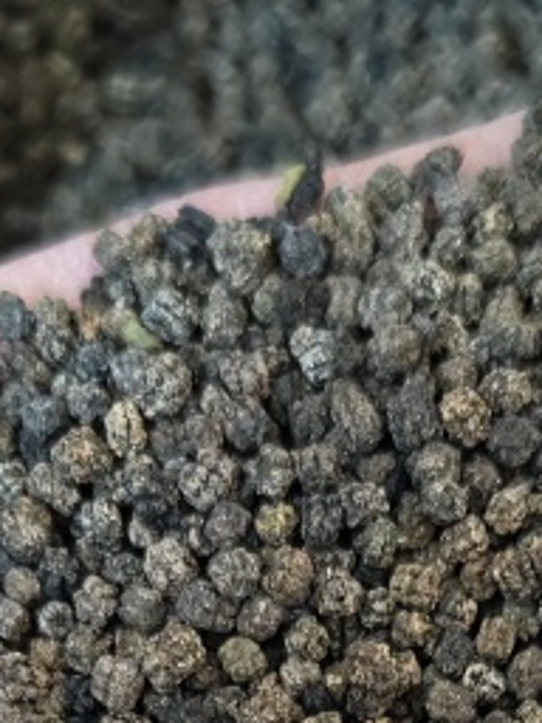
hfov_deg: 15.4
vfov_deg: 18.2
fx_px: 2004
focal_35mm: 96
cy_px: 1080
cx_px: 359
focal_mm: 5.56
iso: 2311
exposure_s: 1/33.3
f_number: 1.88
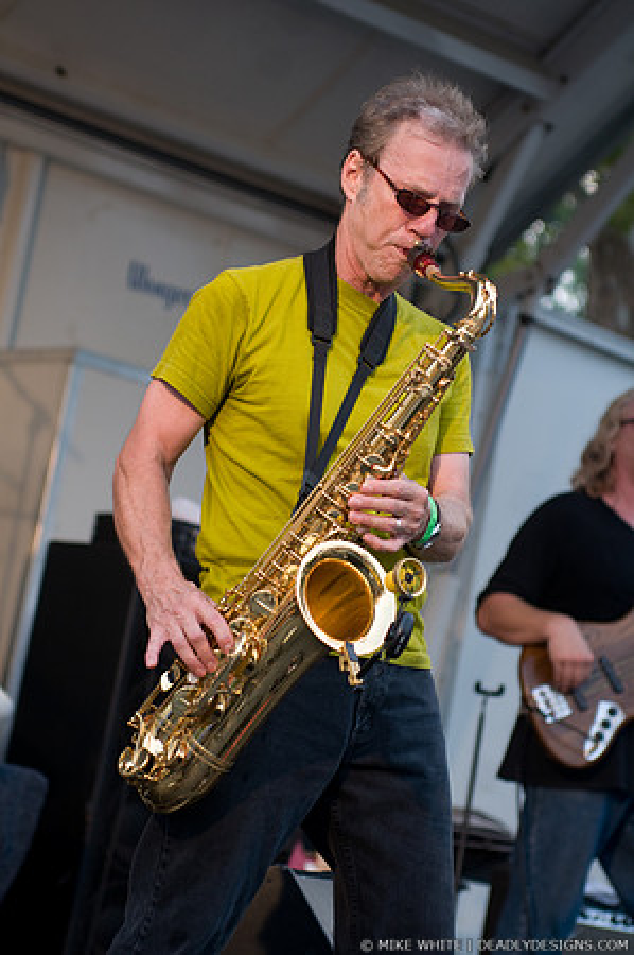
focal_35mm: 105
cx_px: 317
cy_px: 478
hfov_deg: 13.0
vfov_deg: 19.5
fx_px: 2780
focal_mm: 70
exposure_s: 1/200
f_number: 3.2
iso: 200
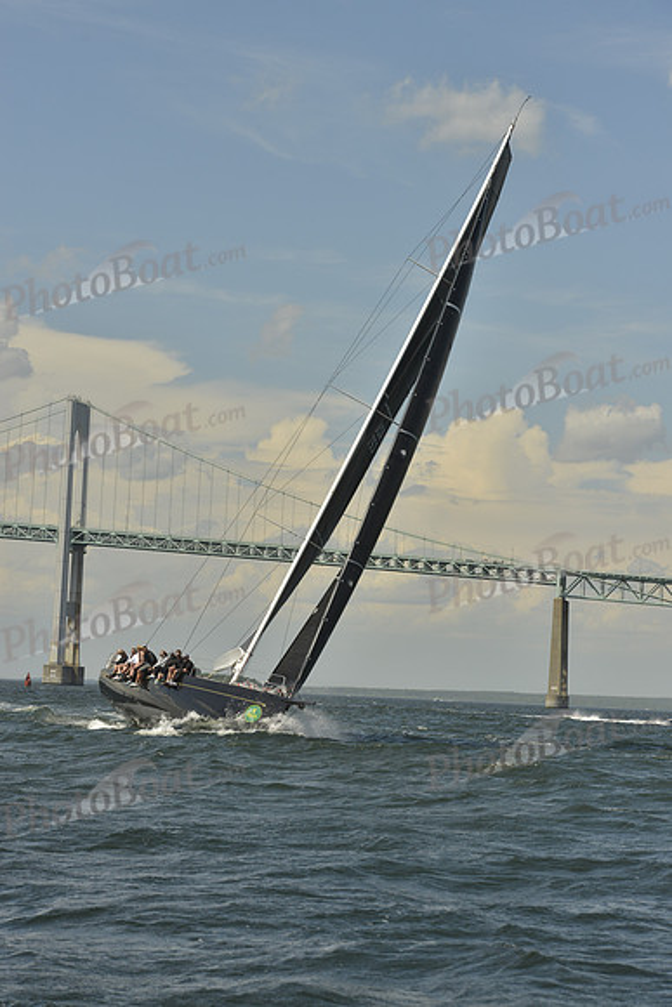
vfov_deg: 22.1
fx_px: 2574
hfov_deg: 14.9
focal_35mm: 92
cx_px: 336
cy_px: 504
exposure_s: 1/1600
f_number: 9
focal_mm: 92
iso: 280
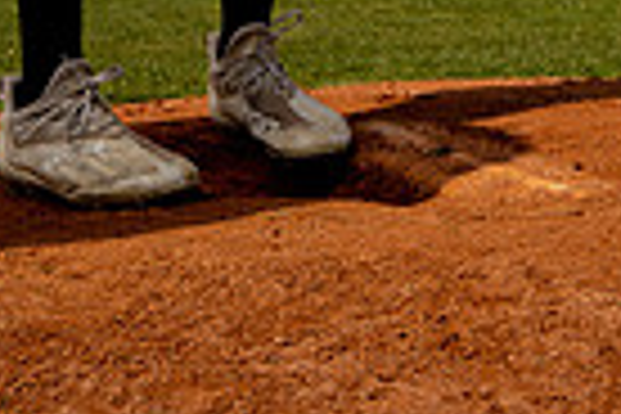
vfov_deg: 9.5
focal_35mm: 130
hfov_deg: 15.7
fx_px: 2242
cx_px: 176
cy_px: -549
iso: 64
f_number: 7.1
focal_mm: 40
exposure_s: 1/250
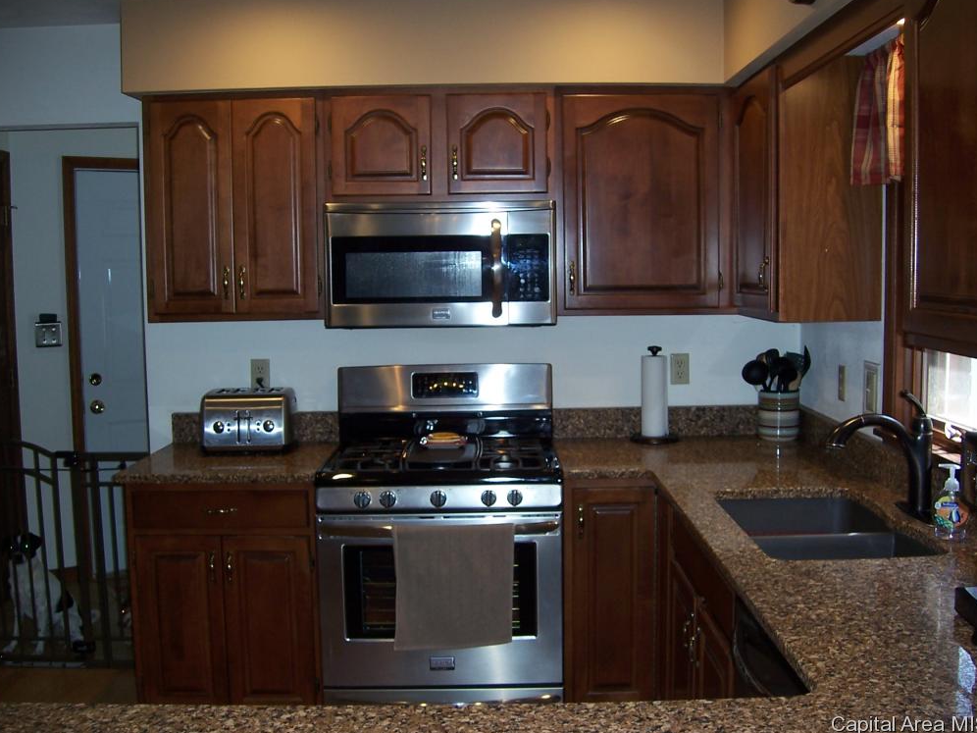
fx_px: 1044
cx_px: 488
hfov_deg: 50.1
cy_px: 363
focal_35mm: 37
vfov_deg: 38.7
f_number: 3
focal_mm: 6
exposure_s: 1/60
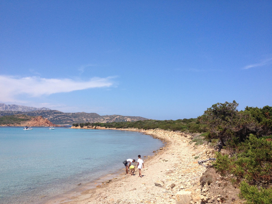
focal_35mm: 35
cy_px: 102
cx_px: 136
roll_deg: -0.8
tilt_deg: +3.0
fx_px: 275
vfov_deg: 40.7
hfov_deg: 52.6
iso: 50
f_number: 2.4
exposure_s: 1/2123
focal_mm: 4.28
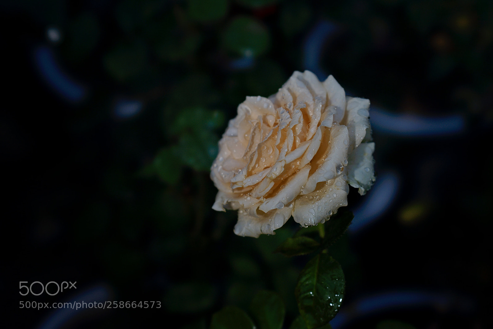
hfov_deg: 20.4
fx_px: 1369
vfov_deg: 13.7
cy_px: 164
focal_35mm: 100
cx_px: 246
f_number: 5.6
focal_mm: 100
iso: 100
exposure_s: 1/160
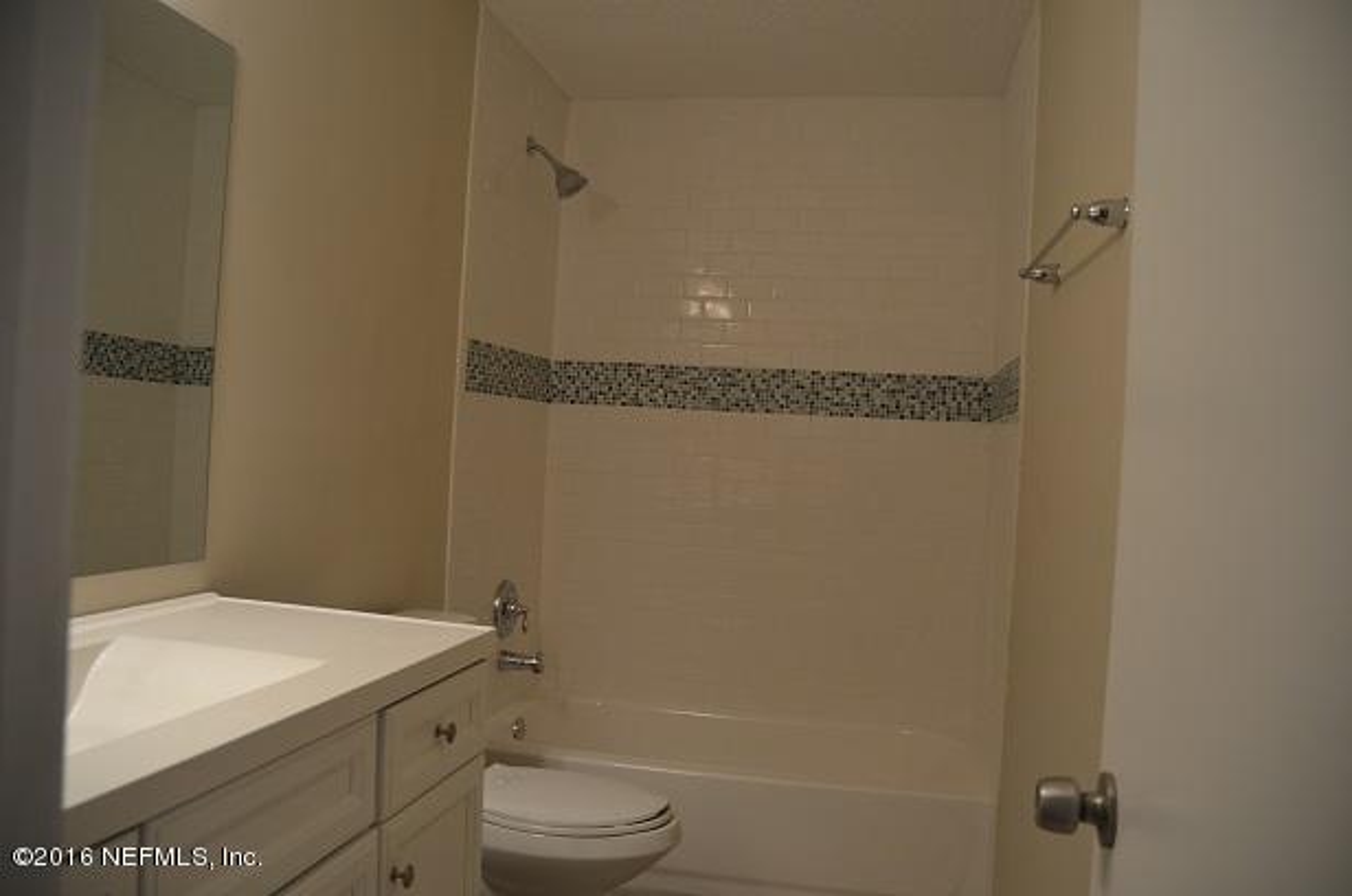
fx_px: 1012
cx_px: 676
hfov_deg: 67.5
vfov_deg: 47.7
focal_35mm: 27
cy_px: 448
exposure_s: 1/60
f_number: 4
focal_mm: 18
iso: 400
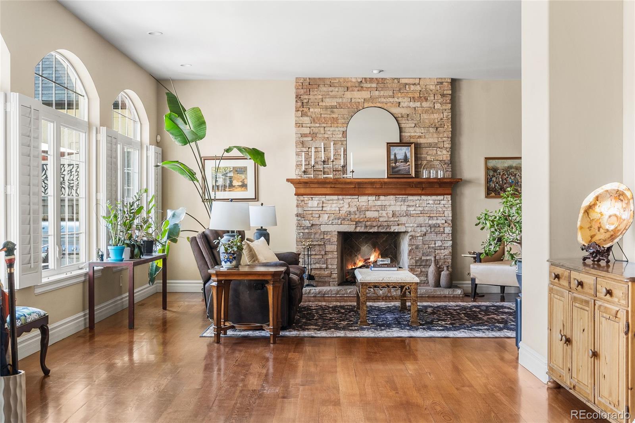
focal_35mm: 41
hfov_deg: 47.4
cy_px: 212
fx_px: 723
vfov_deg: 32.6
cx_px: 318
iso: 640
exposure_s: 1/6
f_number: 8
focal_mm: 27.5
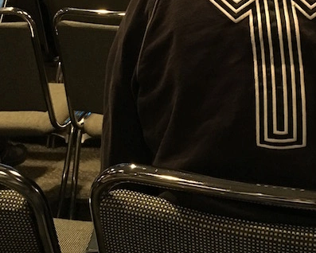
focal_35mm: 57
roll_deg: -0.3
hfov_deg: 32.7
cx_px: 213
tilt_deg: -9.9
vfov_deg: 25.8
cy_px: 23
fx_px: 533
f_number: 2.2
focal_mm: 4.15
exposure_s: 1/15
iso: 320
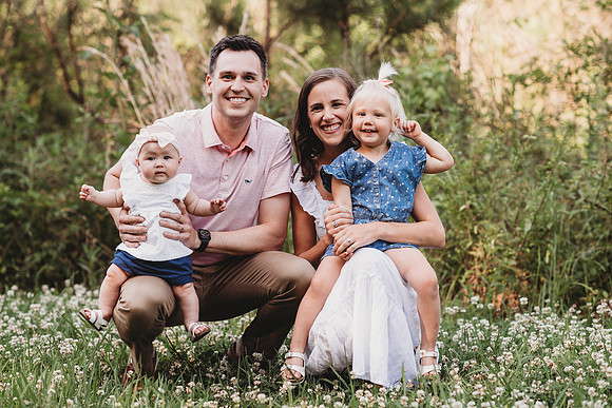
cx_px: 318
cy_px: 203
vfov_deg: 15.0
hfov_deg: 22.3
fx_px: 1550
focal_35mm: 91
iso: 100
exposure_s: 1/250
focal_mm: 85
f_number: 2.2
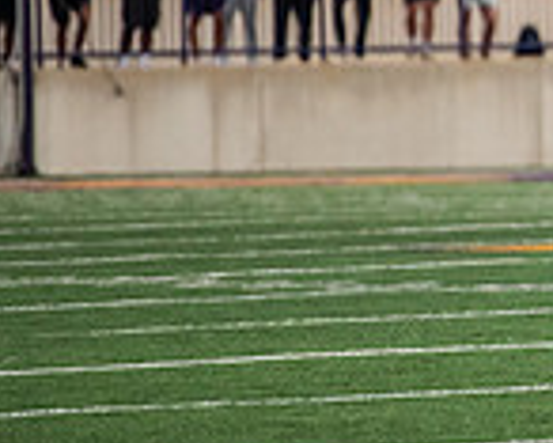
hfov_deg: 2.6
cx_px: 1091
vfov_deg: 2.1
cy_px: 17
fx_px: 12218
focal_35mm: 746
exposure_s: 1/1250
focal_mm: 200
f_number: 3.2
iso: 3200
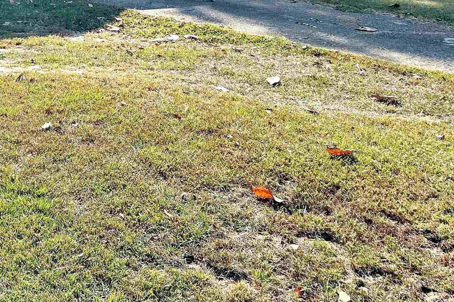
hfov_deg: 32.5
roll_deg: -1.0
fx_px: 744
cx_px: 61
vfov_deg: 21.4
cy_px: -57
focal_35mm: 59
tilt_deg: -1.0
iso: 50
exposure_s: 1/1531
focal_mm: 5.7
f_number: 1.5
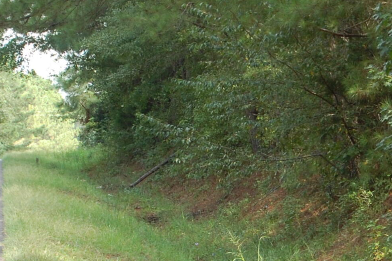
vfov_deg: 5.4
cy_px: 240
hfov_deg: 8.2
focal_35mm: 253
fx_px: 2747
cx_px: 231
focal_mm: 55
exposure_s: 1/125
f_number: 5.6
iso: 360
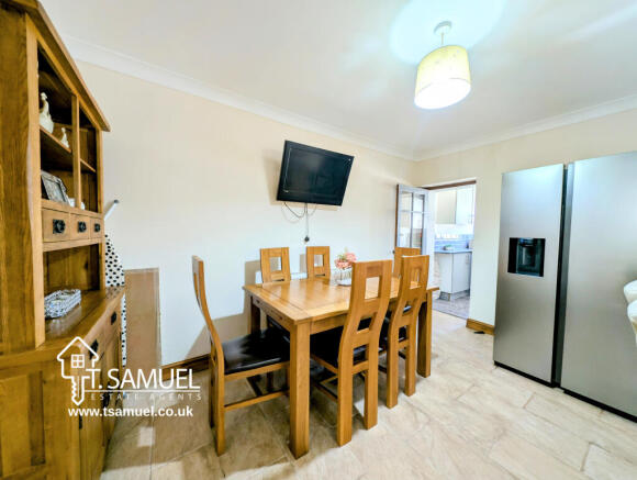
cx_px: 318
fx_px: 221
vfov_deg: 94.7
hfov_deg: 110.4
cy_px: 240
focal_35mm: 12
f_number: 1.95
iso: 36
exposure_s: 1/18.6
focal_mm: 2.23
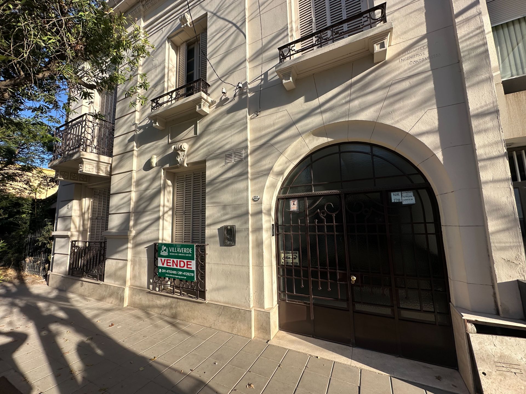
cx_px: 263
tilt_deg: +7.6
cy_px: 197
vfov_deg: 85.7
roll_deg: +1.2
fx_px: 213
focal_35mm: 14
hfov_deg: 102.1
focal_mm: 2.22
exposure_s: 1/997
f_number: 2.2
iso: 50
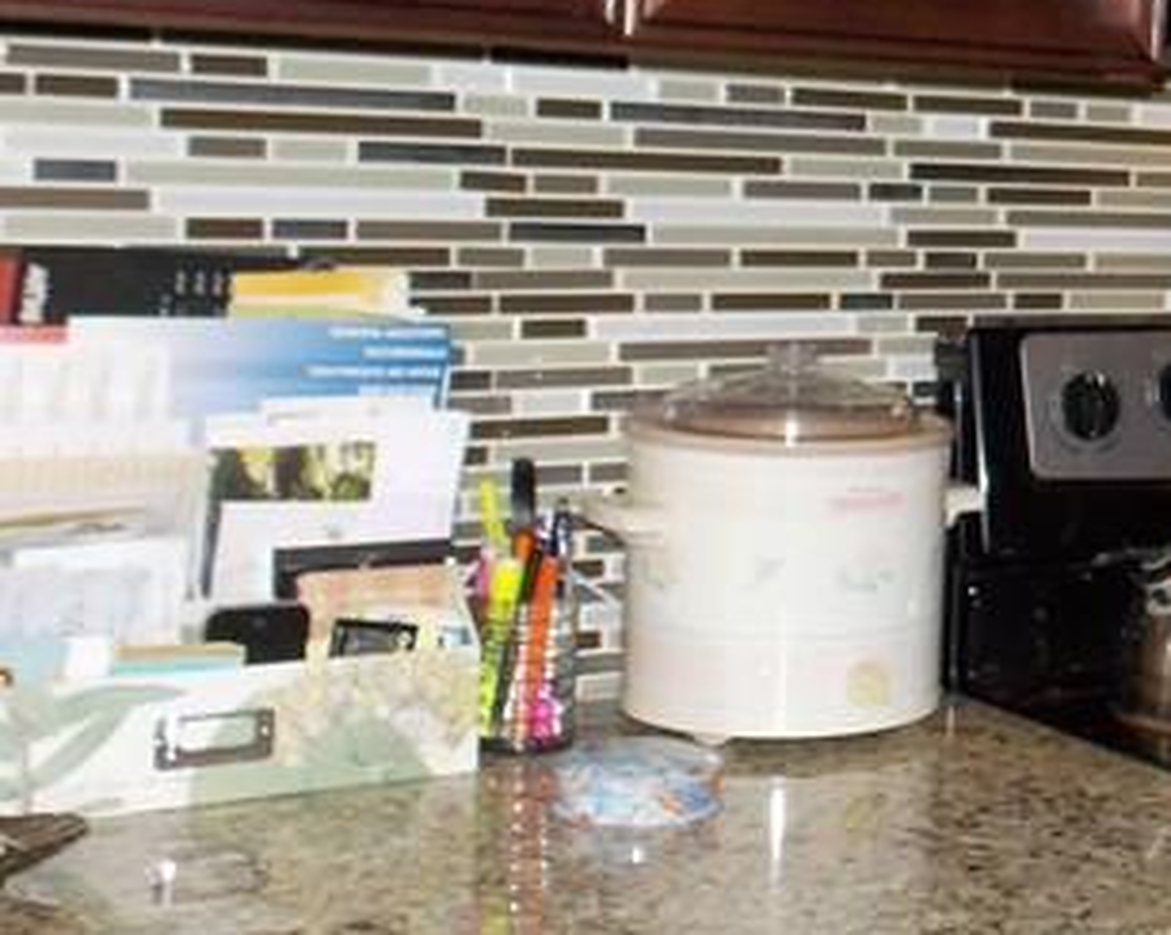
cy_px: 340
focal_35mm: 75
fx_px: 2597
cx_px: 1457
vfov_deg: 20.4
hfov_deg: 23.0
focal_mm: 4
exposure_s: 1/30
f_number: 3.1
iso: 200
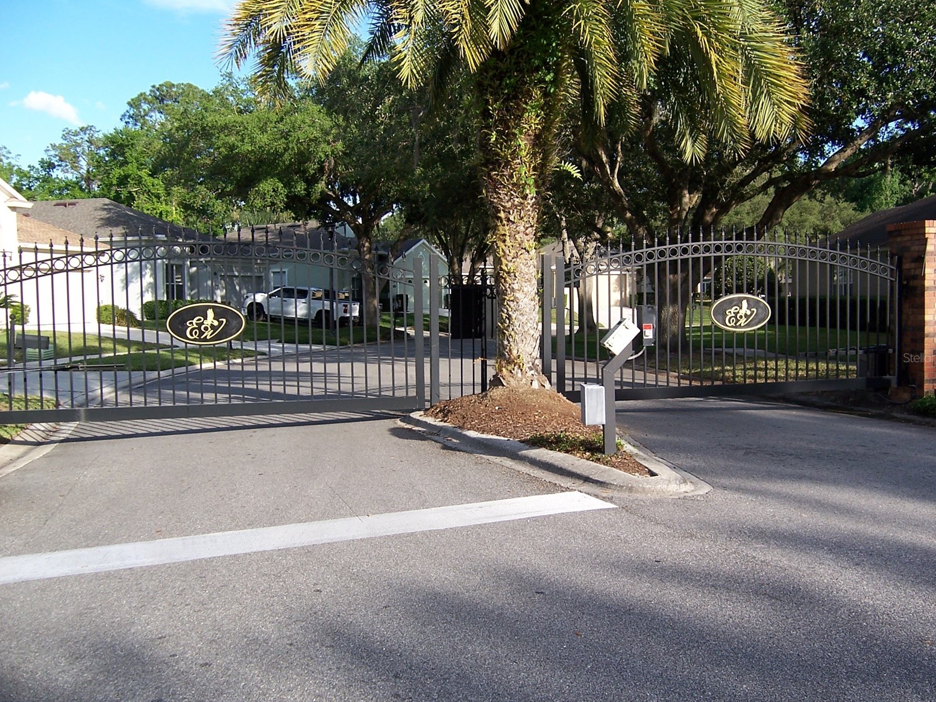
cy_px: 357
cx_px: 478
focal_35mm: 34
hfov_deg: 53.9
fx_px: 919
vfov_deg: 41.8
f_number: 3.4
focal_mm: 5.5
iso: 80
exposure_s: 1/350
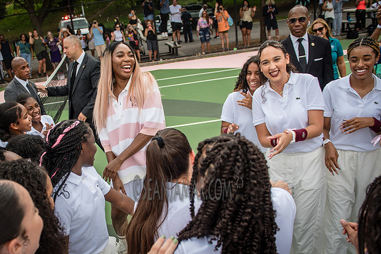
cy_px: 174
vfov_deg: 35.0
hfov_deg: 50.1
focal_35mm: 38
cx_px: 125
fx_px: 398
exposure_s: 1/320
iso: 100
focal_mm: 24
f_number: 3.2
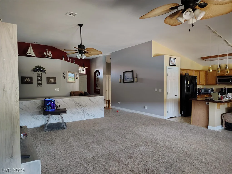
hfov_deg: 71.5
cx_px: 116
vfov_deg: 56.9
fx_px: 161
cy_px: 87
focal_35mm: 24
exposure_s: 1/40
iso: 1394
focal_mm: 5.56
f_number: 1.8
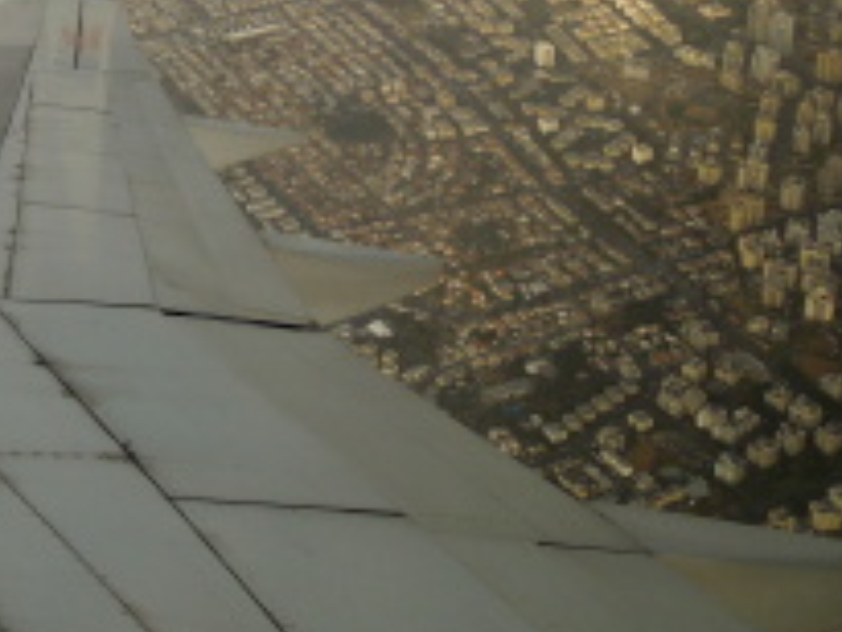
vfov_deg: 23.4
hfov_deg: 27.9
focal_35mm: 61
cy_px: 51
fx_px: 1485
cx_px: -160
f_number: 3.3
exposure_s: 1/400
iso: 100
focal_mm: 4.5
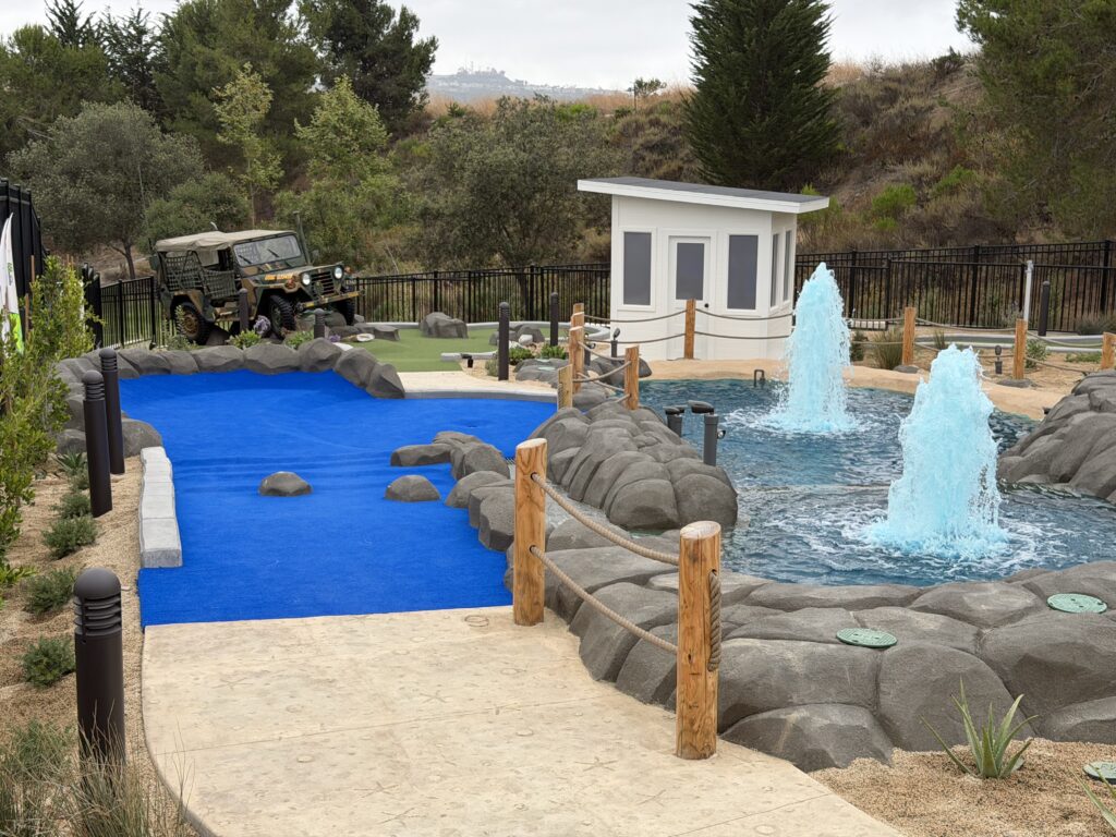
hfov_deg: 39.7
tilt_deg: -9.9
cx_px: 558
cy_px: 418
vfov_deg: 30.3
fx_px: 1547
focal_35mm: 48
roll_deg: -0.6
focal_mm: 6.76
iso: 64
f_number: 1.78
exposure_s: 1/1980
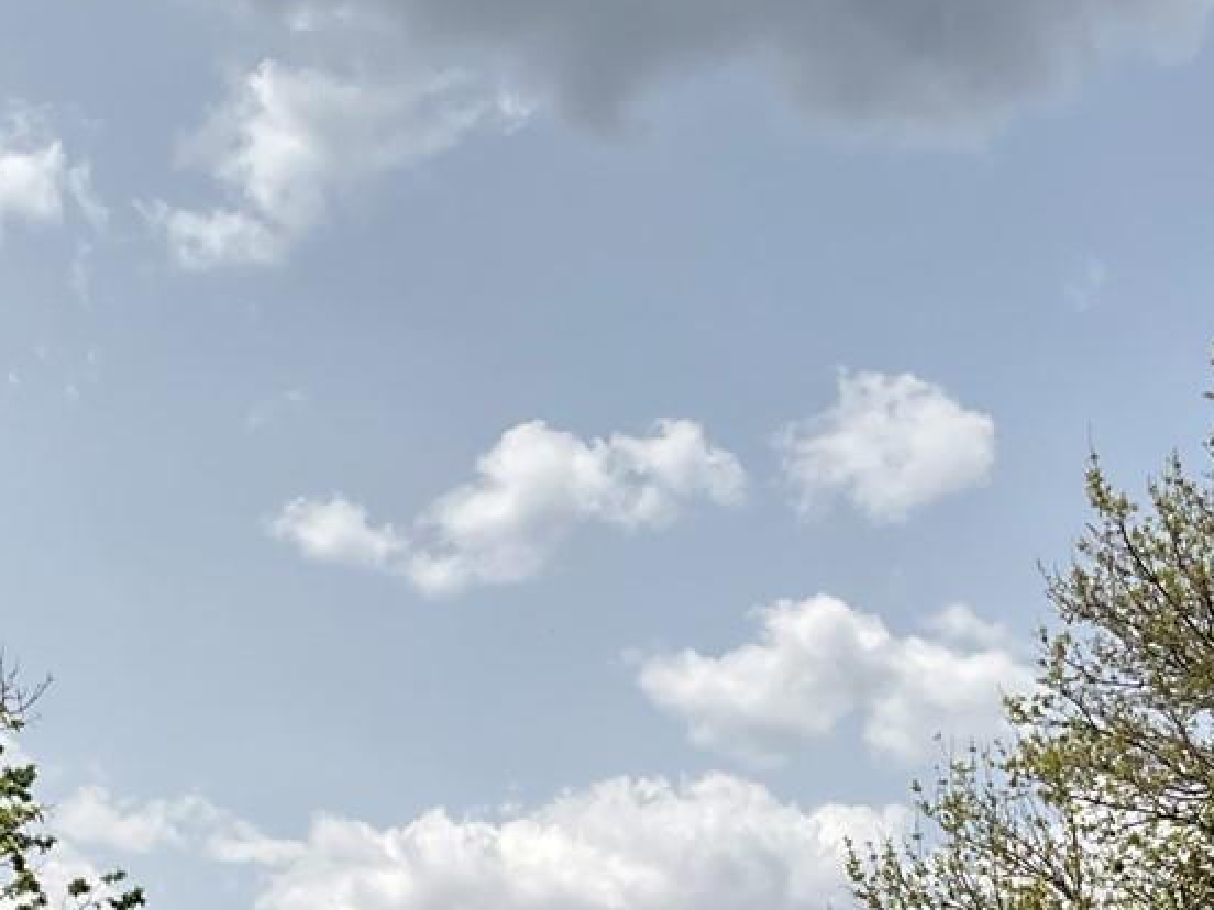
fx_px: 2946
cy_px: 1191
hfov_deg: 23.0
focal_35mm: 84
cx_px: 273
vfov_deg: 16.6
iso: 25
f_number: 1.8
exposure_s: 1/2667
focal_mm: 3
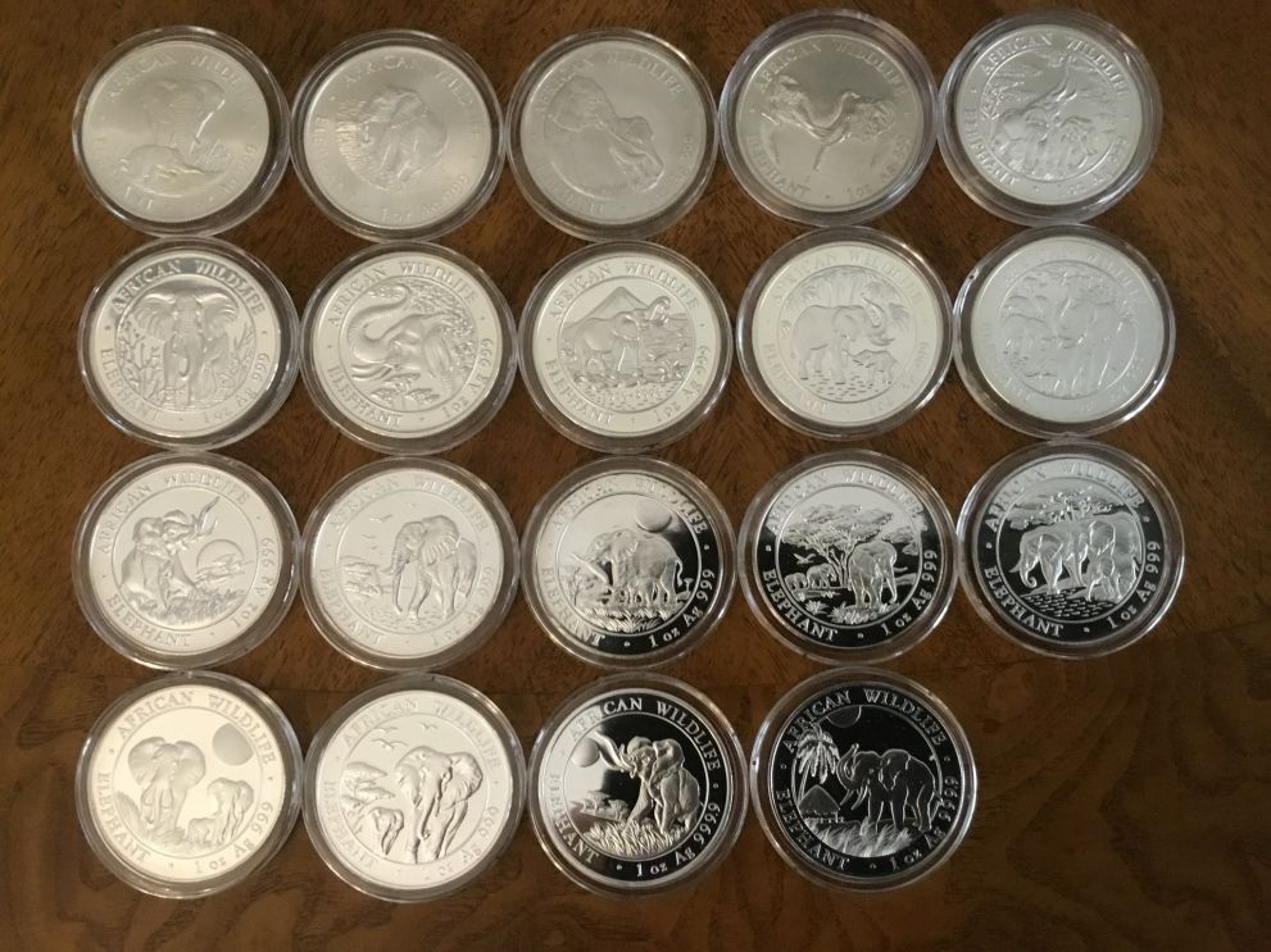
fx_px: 1138
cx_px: 636
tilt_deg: -85.8
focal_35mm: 31
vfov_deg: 45.4
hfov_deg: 58.4
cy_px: 476
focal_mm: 3.3
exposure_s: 1/30
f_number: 2.4
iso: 200
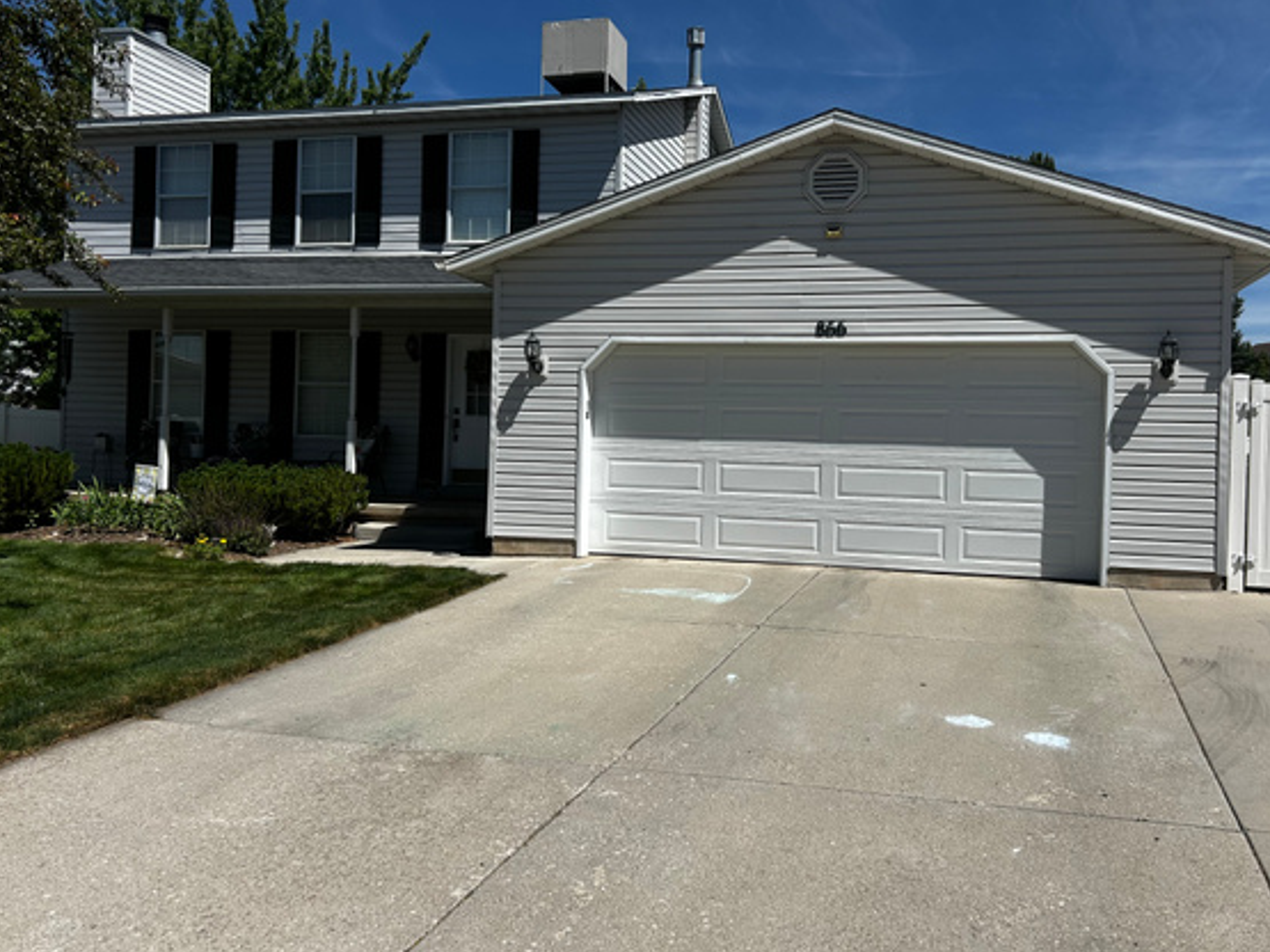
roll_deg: -1.1
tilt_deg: -0.2
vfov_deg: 46.7
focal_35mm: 30
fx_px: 1100
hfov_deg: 59.9
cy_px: 439
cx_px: 686
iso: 50
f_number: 1.5
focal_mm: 5.7
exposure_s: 1/6993
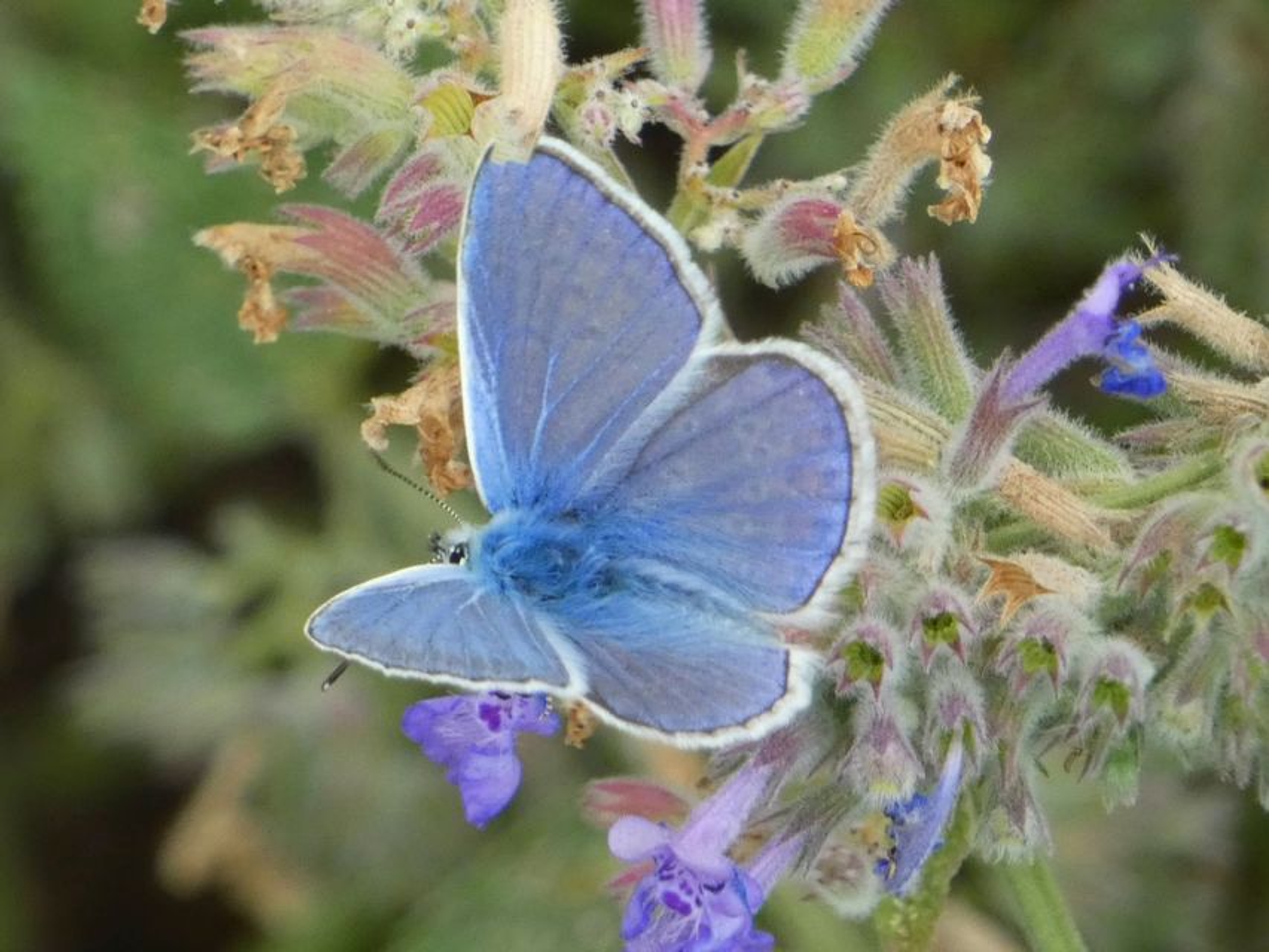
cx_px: 634
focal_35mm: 484
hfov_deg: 4.1
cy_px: 476
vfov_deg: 3.1
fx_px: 17746
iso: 400
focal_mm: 86.7
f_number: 5.6
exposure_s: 1/100
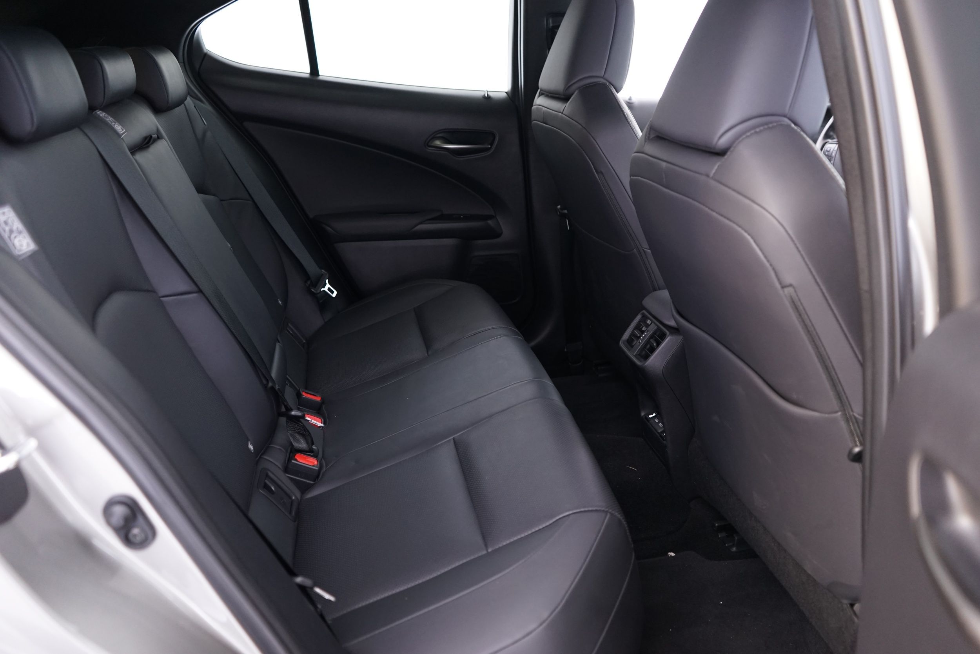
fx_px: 762
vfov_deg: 46.4
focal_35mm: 28
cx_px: 490
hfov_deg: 65.5
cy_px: 327
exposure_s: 1/4
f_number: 3.5
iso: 1250
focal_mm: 28
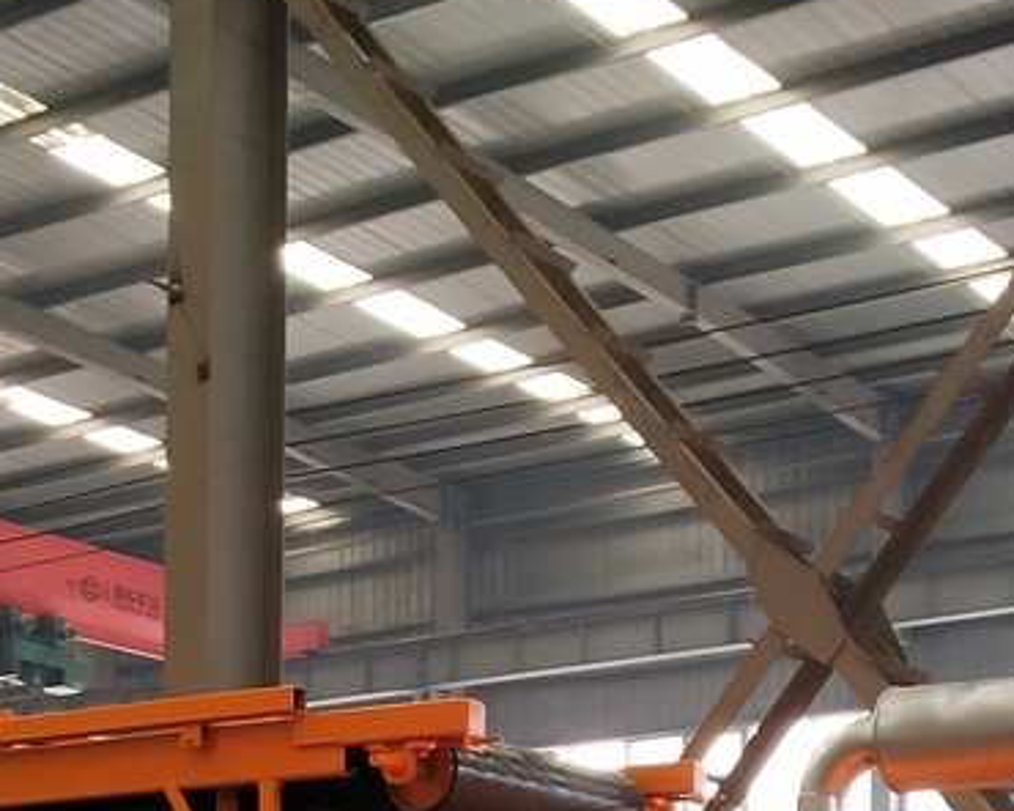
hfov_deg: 19.8
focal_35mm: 95
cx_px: 877
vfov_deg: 15.2
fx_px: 2851
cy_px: 1148
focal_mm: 3.95
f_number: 1.8
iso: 267
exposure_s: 1/50
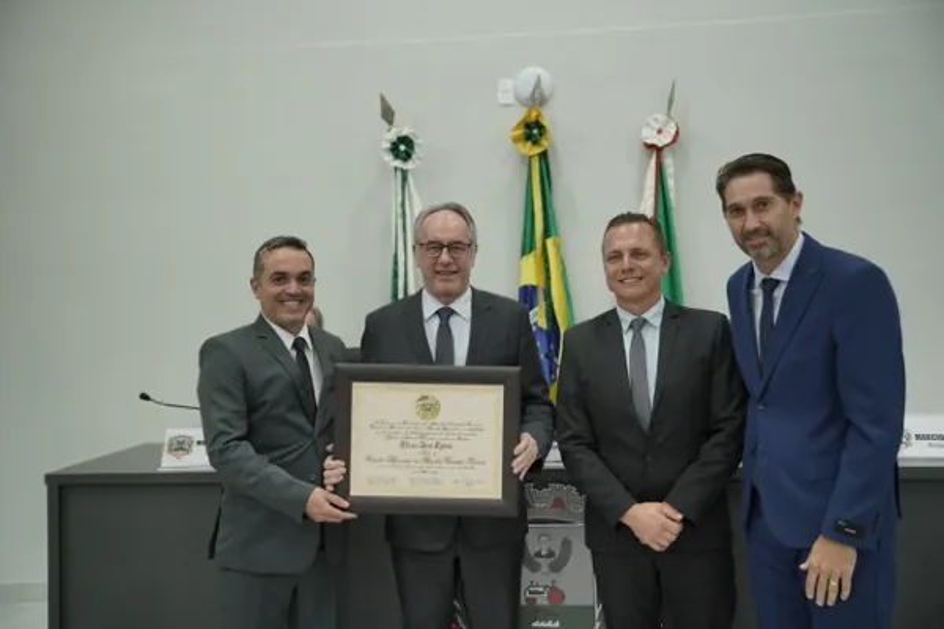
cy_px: 314
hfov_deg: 49.6
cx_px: 472
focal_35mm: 39
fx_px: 1023
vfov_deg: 34.2
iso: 800
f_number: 2.8
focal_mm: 39
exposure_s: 1/200
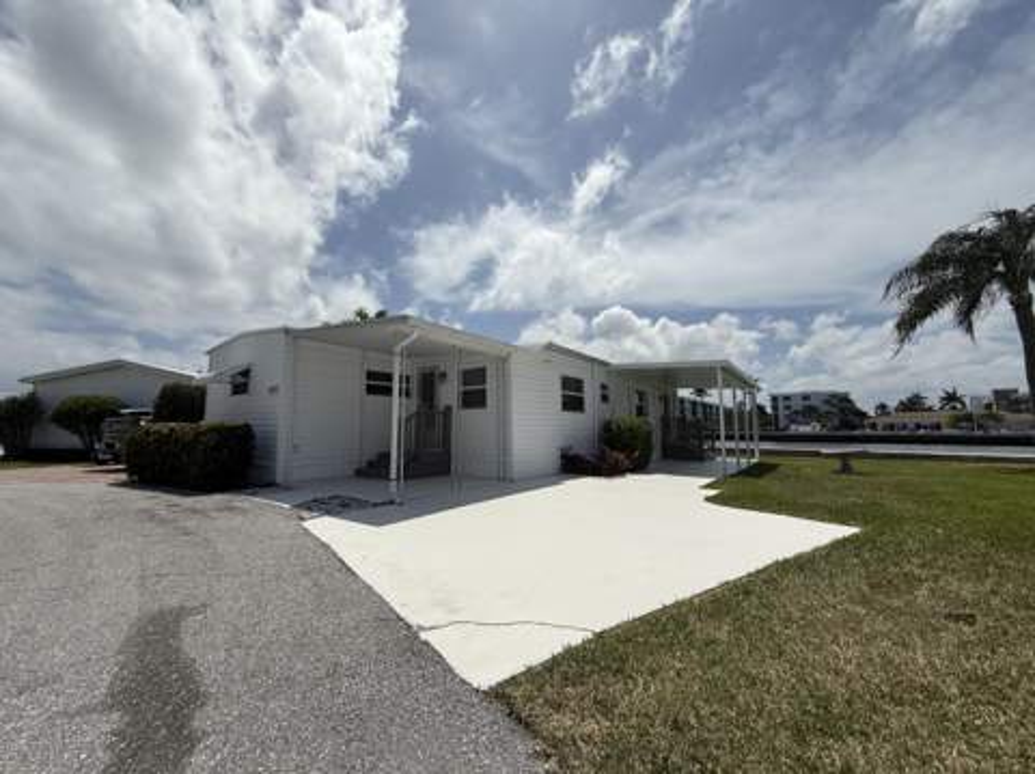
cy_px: 387
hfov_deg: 102.1
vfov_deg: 85.6
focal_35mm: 14
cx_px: 518
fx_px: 418
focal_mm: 2.22
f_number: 2.2
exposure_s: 1/6173
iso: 40
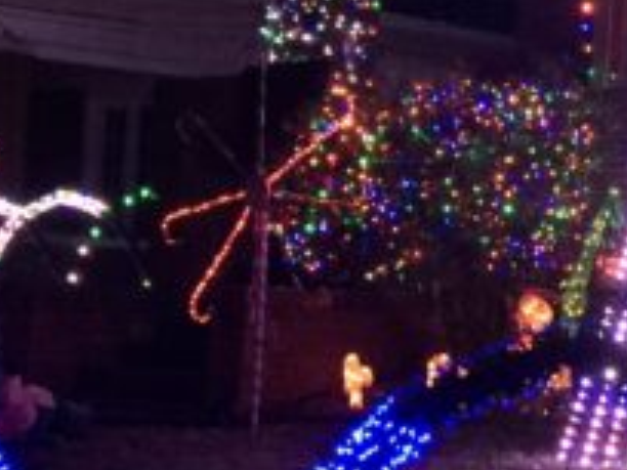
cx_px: 593
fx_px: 1974
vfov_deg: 13.5
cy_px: 129
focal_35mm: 109
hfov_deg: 17.7
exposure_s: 1/4
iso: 160
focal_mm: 4.15
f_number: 2.2
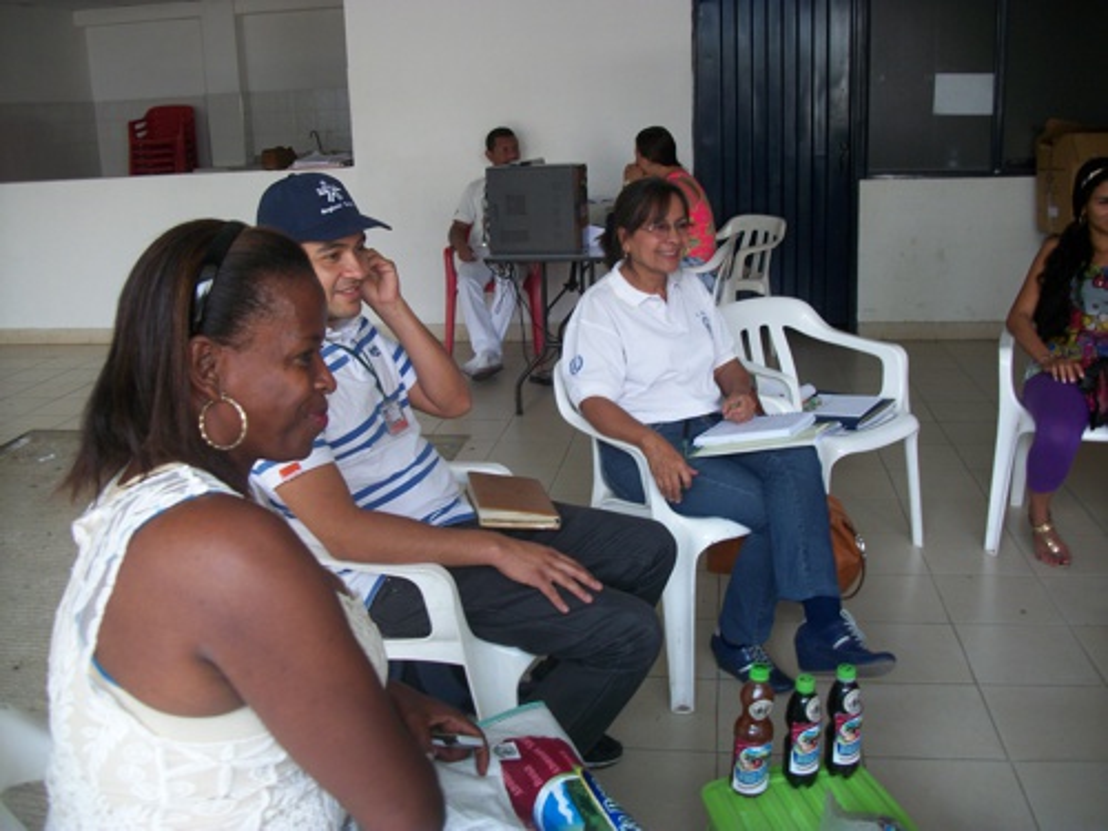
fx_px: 1024
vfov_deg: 44.2
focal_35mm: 32
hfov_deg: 56.8
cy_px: 416
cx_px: 554
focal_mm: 5.7
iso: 91
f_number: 2.9
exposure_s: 1/60
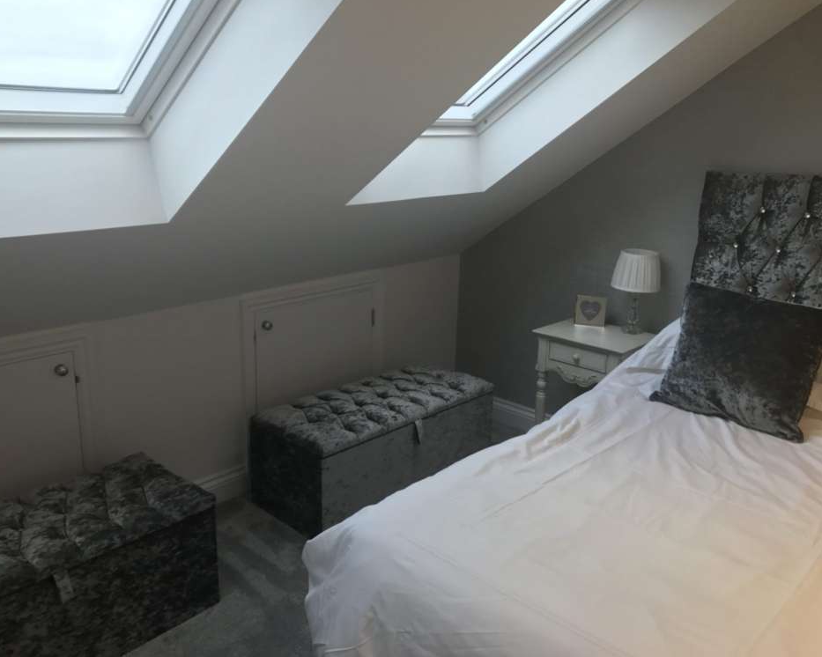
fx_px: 730
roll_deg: -0.7
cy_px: 320
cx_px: 387
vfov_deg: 48.5
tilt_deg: -13.9
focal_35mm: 30
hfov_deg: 58.7
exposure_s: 1/100
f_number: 1.8
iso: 40
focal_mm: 3.99
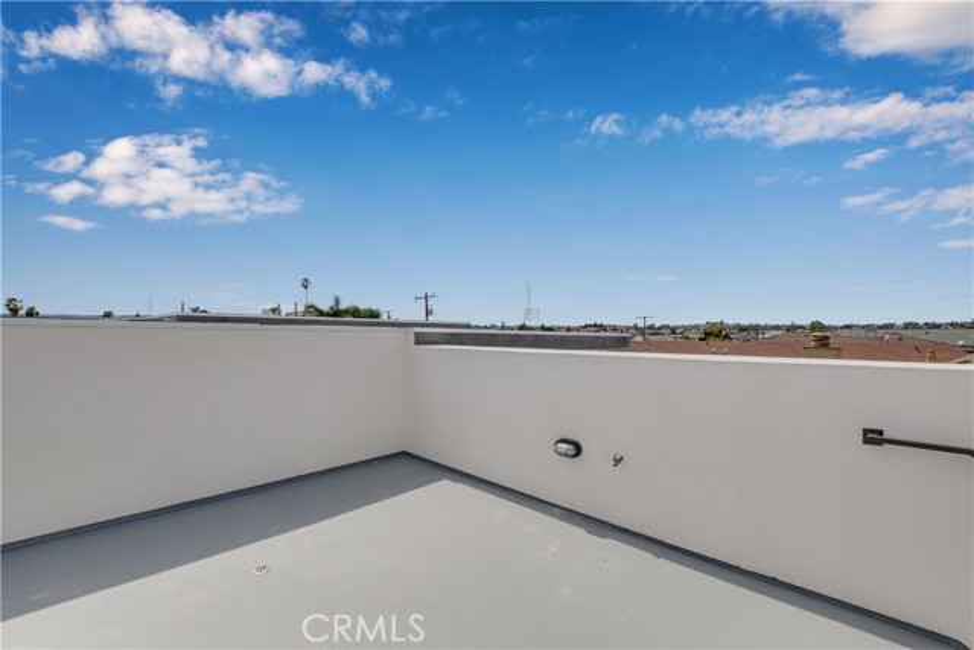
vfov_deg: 77.4
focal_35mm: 15
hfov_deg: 100.4
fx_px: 406
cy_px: 325
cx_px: 487
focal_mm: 10
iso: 400
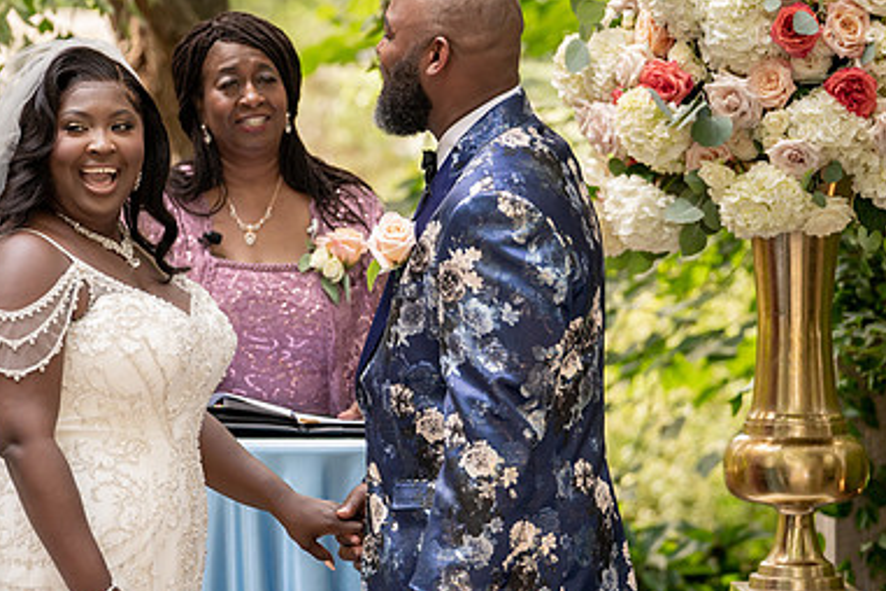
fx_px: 5094
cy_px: 267
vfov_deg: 6.6
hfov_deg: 9.9
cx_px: 357
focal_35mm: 207
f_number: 4
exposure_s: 1/200
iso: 640
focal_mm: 133
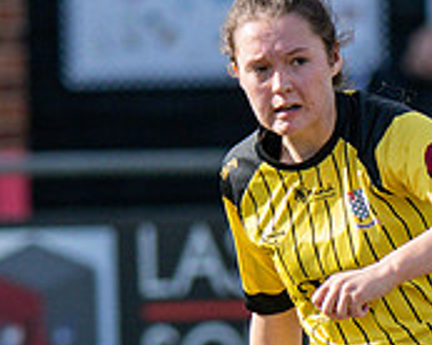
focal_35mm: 2212
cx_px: 700
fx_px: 28250
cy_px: 534
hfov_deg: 0.9
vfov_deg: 0.7
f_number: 4
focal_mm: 300
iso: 200
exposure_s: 1/2500
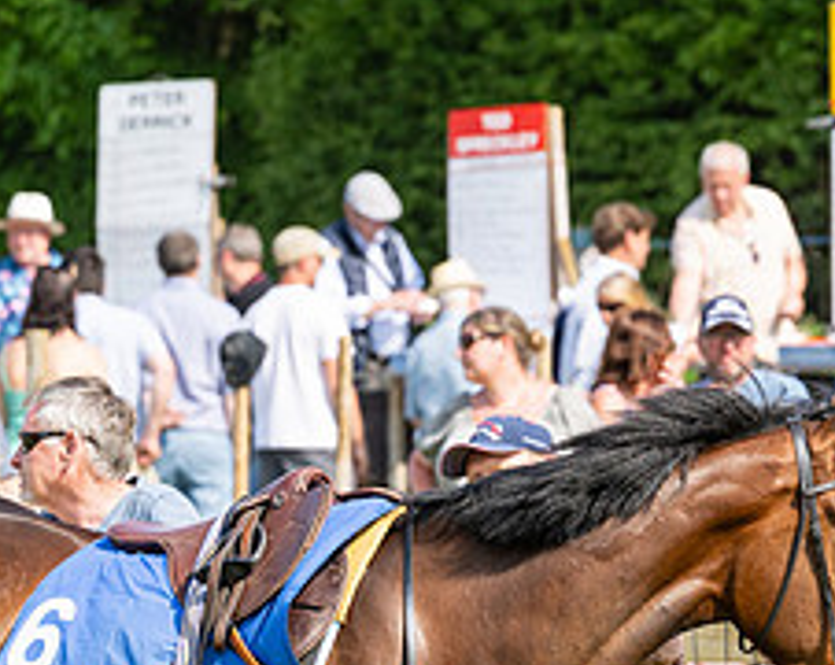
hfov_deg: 3.5
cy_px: 783
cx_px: 328
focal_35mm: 547
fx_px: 13495
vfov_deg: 2.8
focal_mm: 155
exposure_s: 1/800
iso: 200
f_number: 5
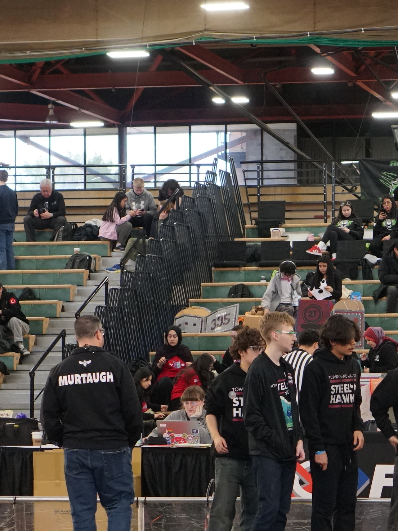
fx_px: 2228
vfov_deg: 13.5
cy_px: 416
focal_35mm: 145
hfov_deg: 10.2
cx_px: 335
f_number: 3.5
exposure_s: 1/160
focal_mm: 35
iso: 1600
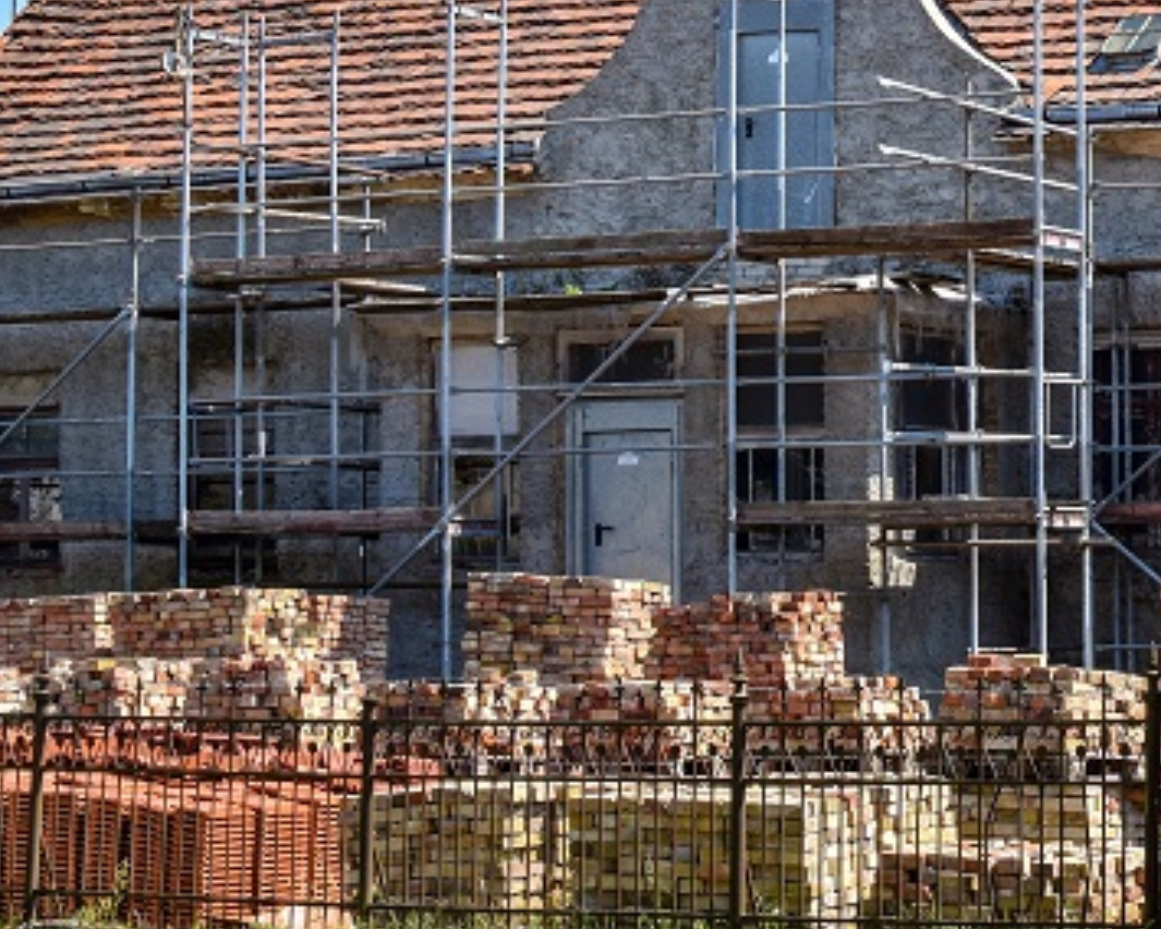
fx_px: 3816
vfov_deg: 13.8
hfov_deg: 17.0
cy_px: 237
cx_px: 1109
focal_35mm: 111
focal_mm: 35
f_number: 8
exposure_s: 1/250
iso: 200
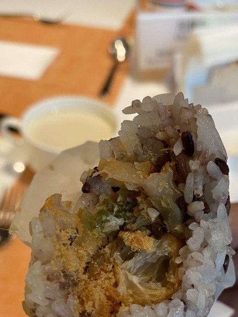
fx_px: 348
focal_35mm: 38
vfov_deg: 48.4
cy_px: 203
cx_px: 143
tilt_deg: -45.3
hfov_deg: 37.6
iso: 160
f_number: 1.8
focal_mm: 4.25
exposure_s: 1/58
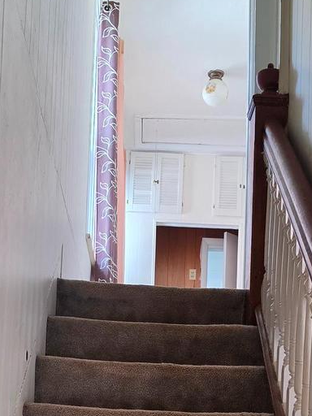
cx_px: 165
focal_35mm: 69
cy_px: 431
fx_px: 829
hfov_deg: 21.3
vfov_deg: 26.4
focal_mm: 6.5
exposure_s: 1/120
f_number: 1.4
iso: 125
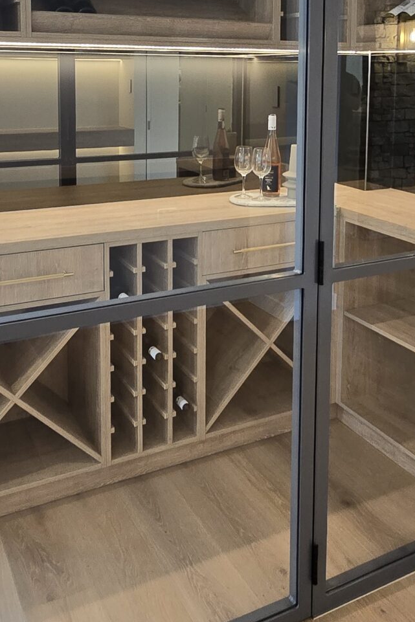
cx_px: 238
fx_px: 622
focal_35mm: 36
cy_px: 135
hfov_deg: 36.8
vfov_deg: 50.3
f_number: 2.2
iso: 125
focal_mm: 2.2
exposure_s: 1/50
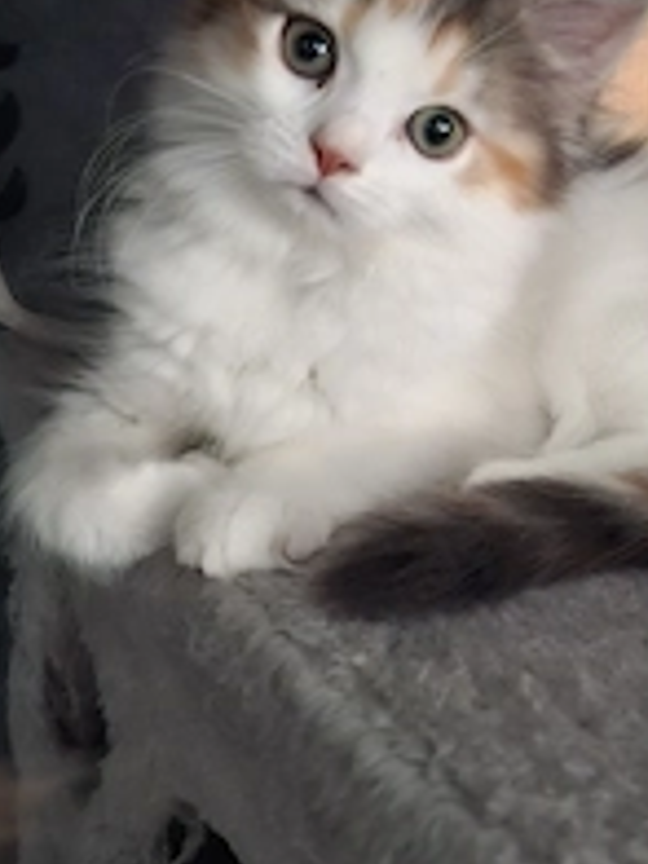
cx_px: 458
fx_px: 1173
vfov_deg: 40.1
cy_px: 322
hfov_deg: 30.5
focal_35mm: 47
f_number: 1.8
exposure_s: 1/17
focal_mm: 5.54
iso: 1250
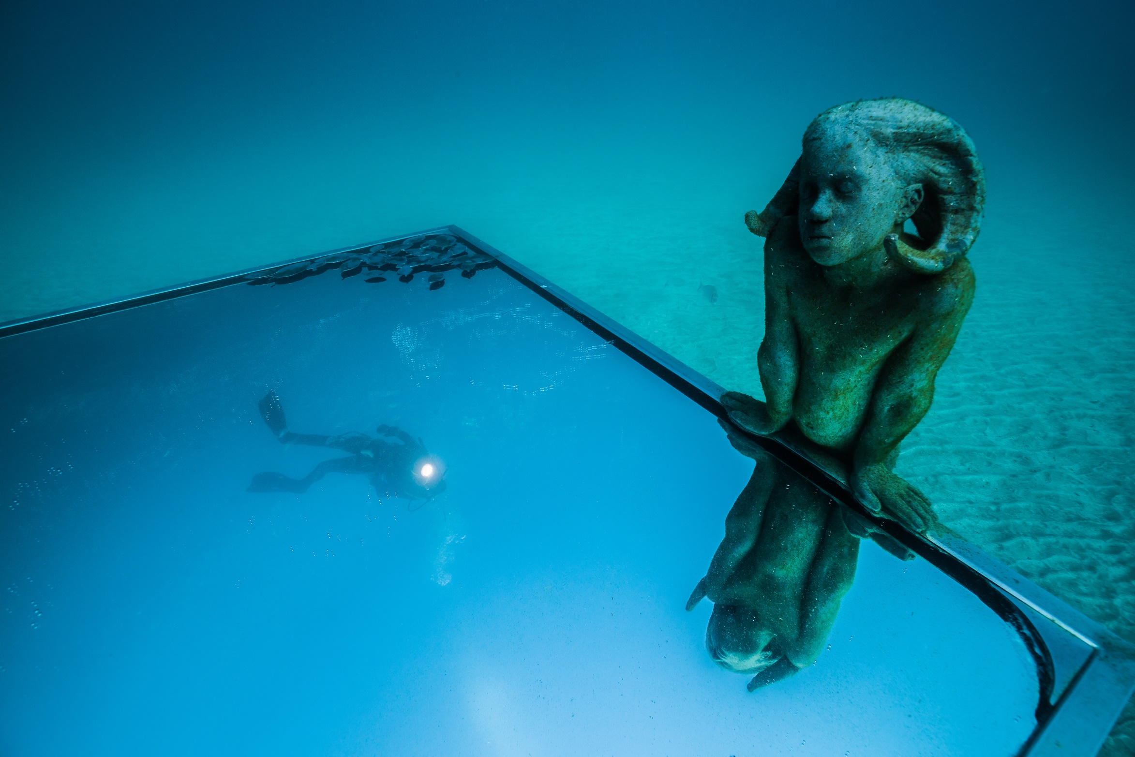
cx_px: 568
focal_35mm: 16
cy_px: 378
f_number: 6.7
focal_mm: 16
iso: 160
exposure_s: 1/90
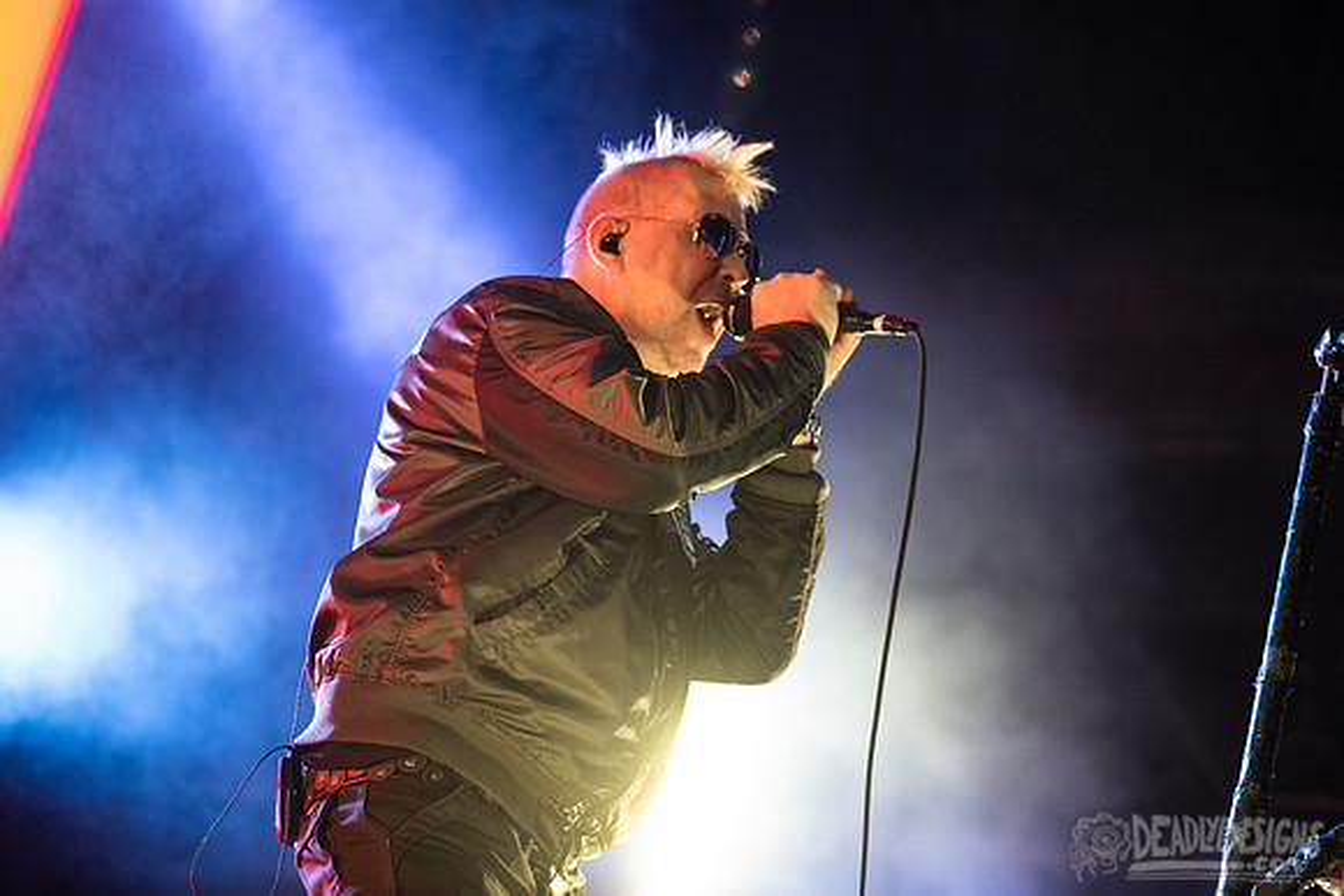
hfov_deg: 23.9
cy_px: 419
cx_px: 711
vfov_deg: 16.0
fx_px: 3181
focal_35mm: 85
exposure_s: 1/200
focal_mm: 80
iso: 3200
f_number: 3.2
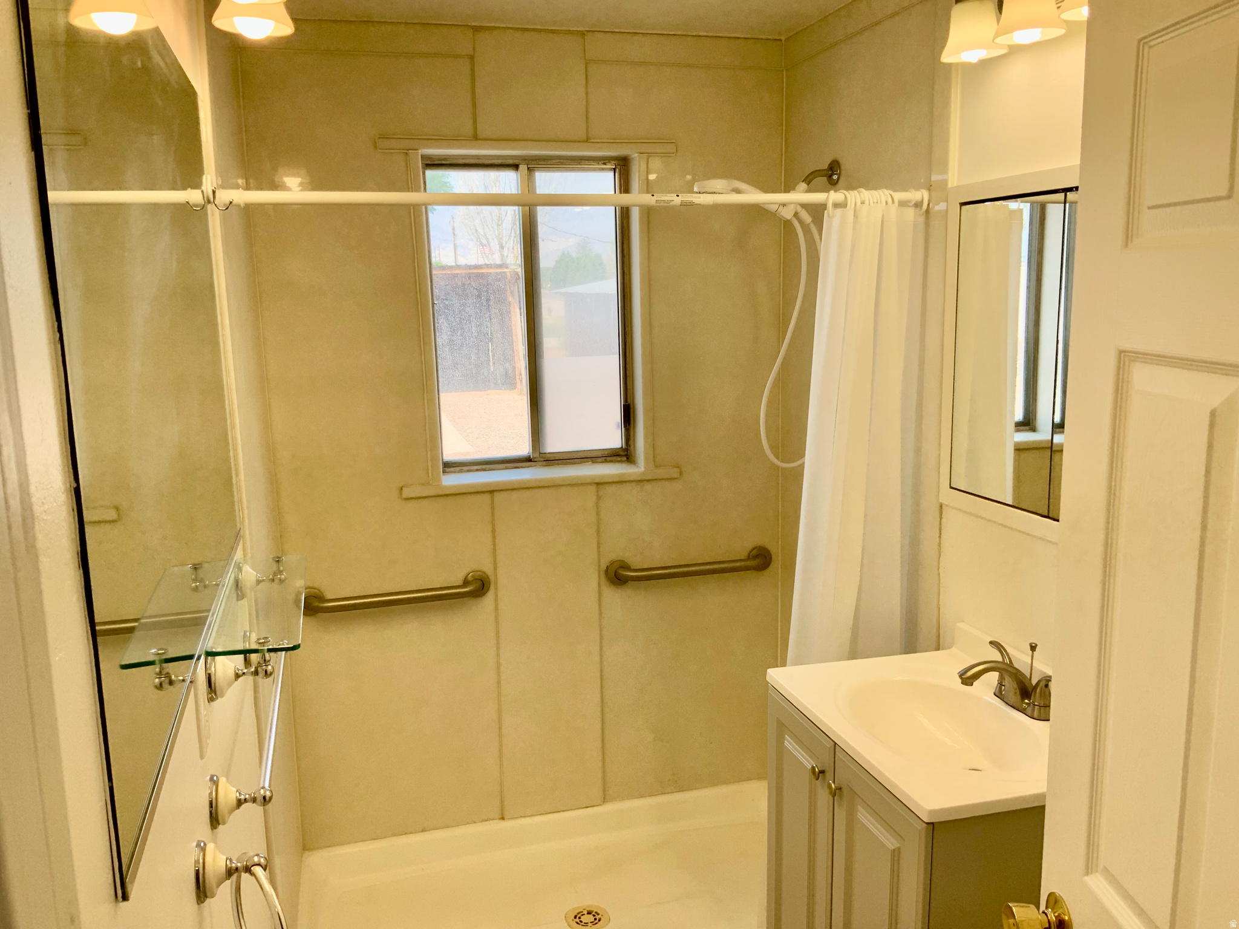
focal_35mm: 29
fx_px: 1038
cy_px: 464
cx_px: 620
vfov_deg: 48.2
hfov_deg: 61.7
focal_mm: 3
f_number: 1.8
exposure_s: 1/203
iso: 16
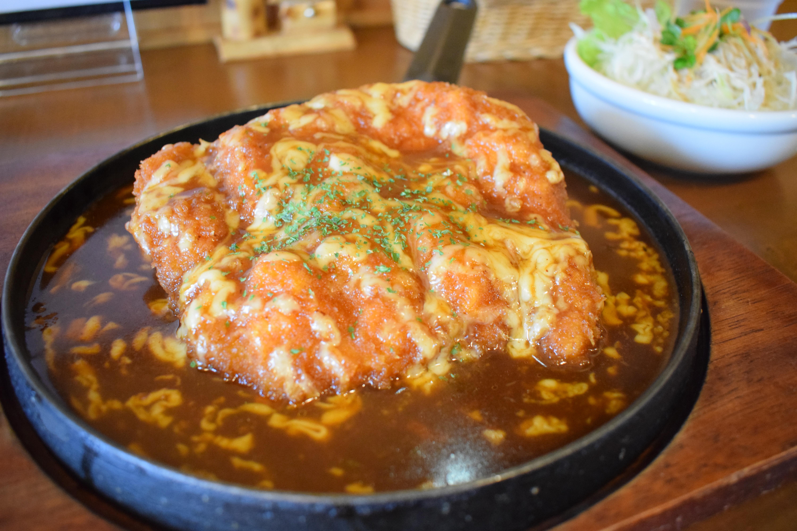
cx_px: 398
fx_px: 697
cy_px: 266
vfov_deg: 41.7
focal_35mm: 32
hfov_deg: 59.5
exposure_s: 1/60
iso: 3200
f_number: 3.8
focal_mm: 21
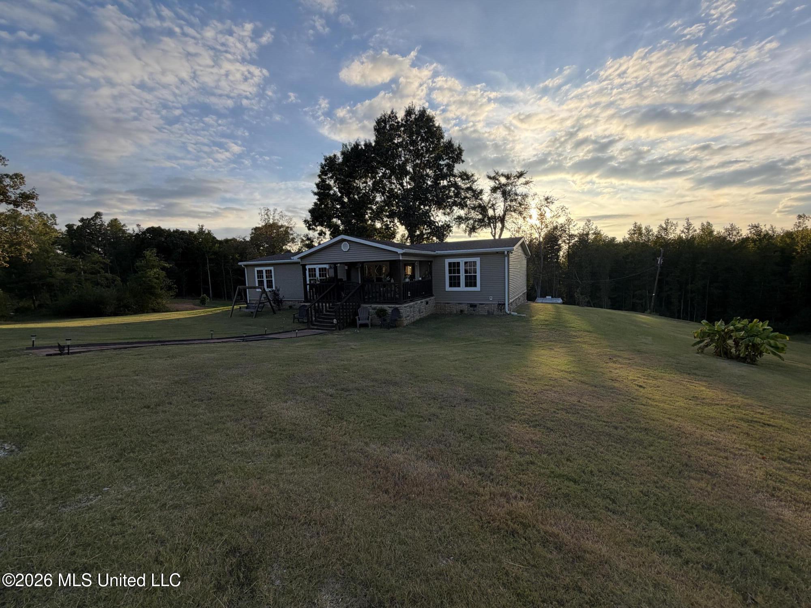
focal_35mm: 14
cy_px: 304
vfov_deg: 85.7
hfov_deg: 102.1
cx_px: 406
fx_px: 328
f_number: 2.2
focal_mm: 2.22
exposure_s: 1/644
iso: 40
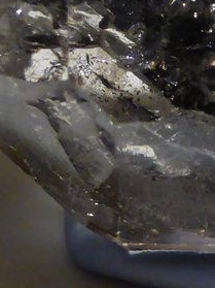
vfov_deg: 8.0
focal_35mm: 247
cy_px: 195
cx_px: 231
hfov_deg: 6.0
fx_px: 2047
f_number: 3.9
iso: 400
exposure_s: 1/50
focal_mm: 7.4
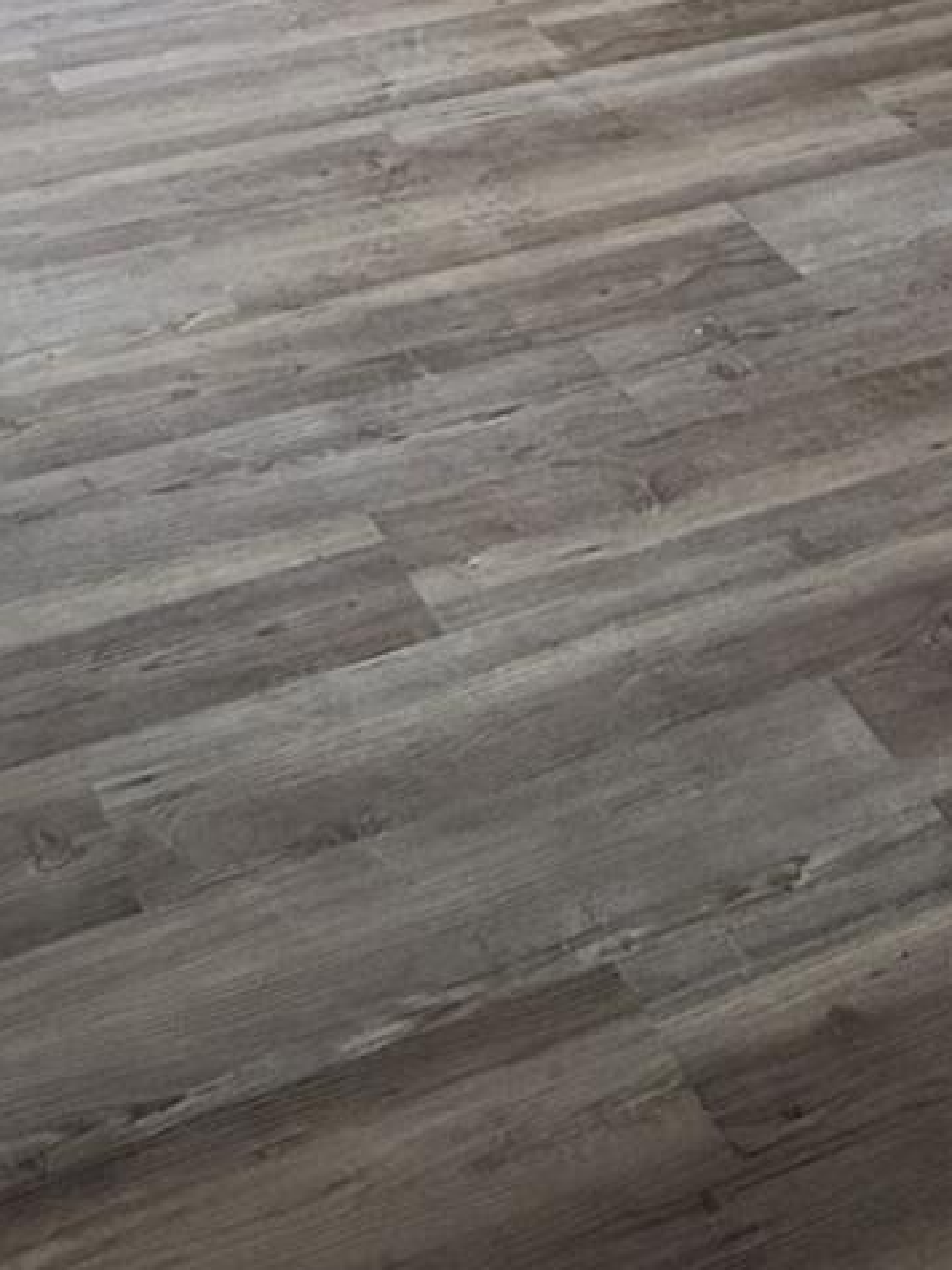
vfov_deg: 24.6
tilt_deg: -10.7
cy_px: -676
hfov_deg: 24.3
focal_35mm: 59
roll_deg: -2.2
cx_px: 163
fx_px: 2164
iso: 80
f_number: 2.2
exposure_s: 1/120
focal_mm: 2.22
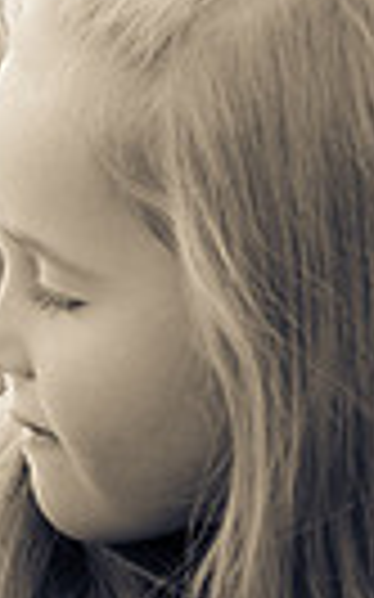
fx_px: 17452
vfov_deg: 2.0
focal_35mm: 1069
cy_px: 614
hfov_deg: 1.2
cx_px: -149
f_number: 3.2
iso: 400
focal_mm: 160
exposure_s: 1/250
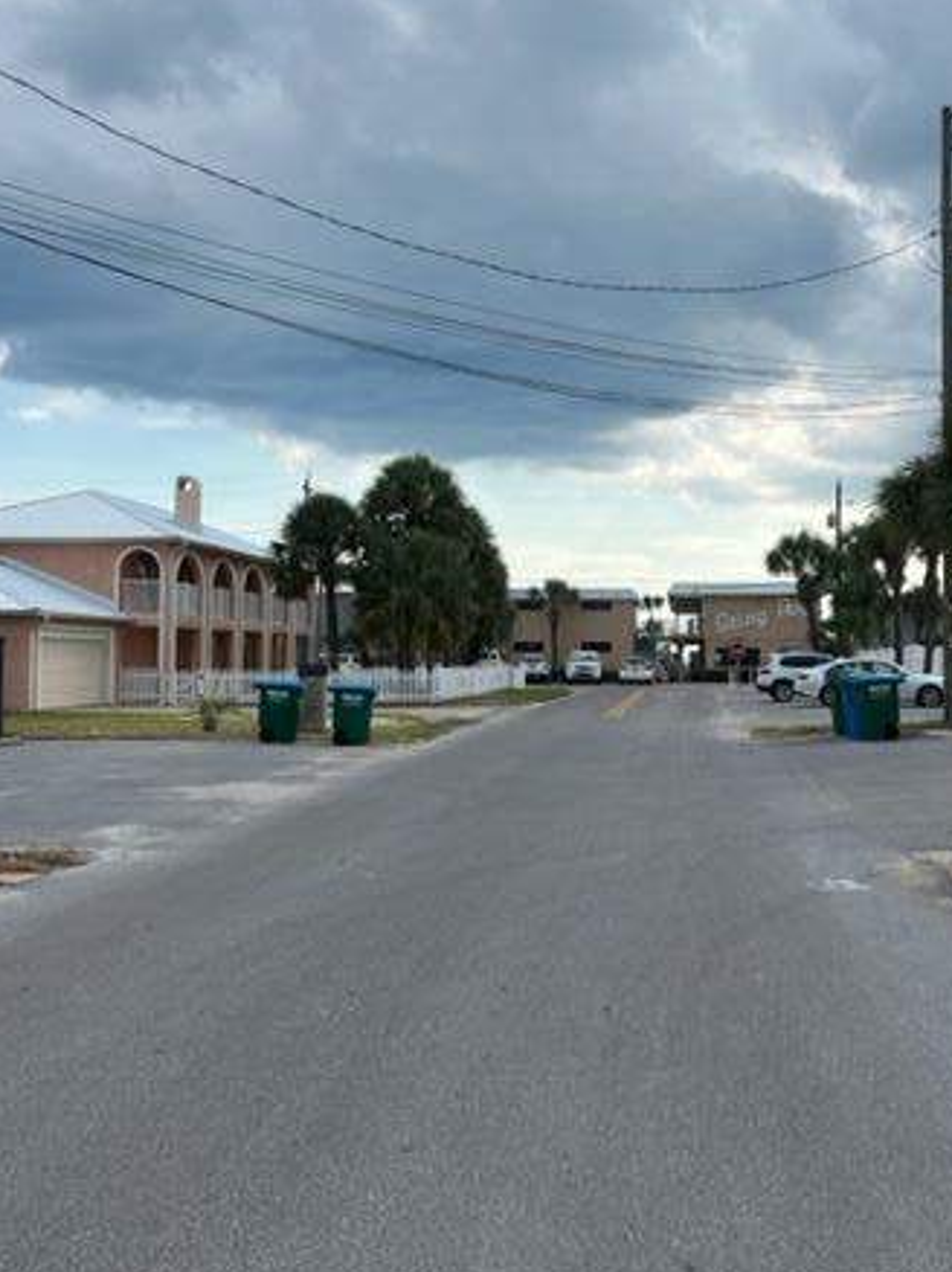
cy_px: 616
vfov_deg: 49.0
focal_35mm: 38
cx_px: 668
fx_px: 1395
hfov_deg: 37.1
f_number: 1.5
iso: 50
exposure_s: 1/4831
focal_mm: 5.7
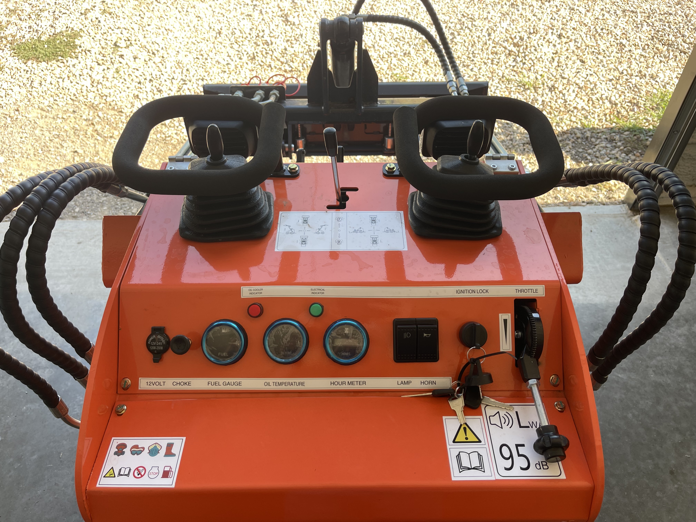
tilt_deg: -47.8
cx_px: 348
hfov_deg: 69.4
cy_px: 261
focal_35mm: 25
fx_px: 503
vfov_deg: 54.9
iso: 32
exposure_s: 1/170
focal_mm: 5.1
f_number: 1.6
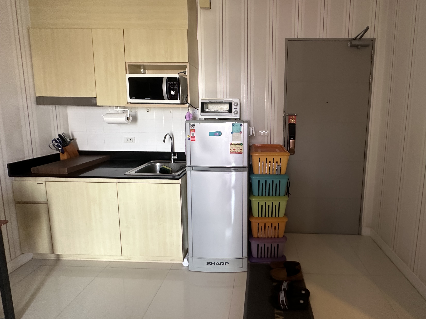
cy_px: 134
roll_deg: -0.1
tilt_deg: -6.3
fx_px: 209
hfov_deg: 89.9
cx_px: 255
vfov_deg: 74.2
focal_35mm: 17
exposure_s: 1/60
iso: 320
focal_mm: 2.22
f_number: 2.2
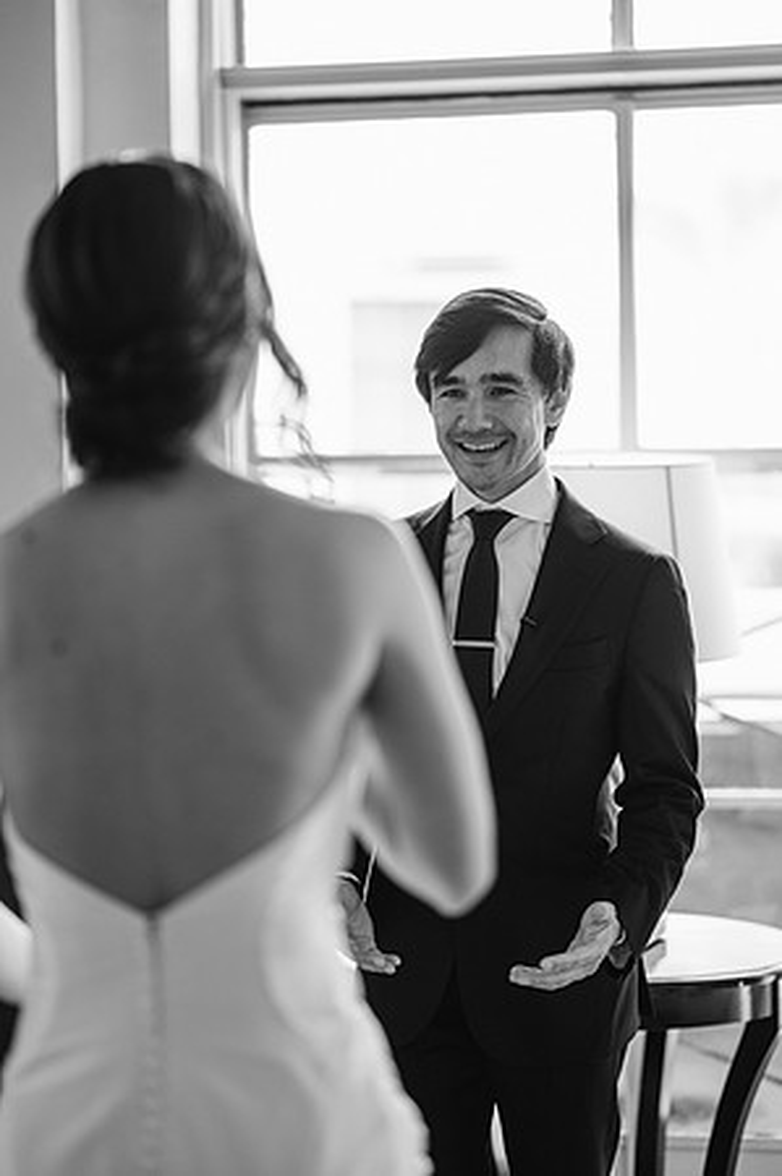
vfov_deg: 23.9
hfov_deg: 16.0
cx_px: 391
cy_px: 588
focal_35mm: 85
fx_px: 2776
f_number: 2
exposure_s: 1/200
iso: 100
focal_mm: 85
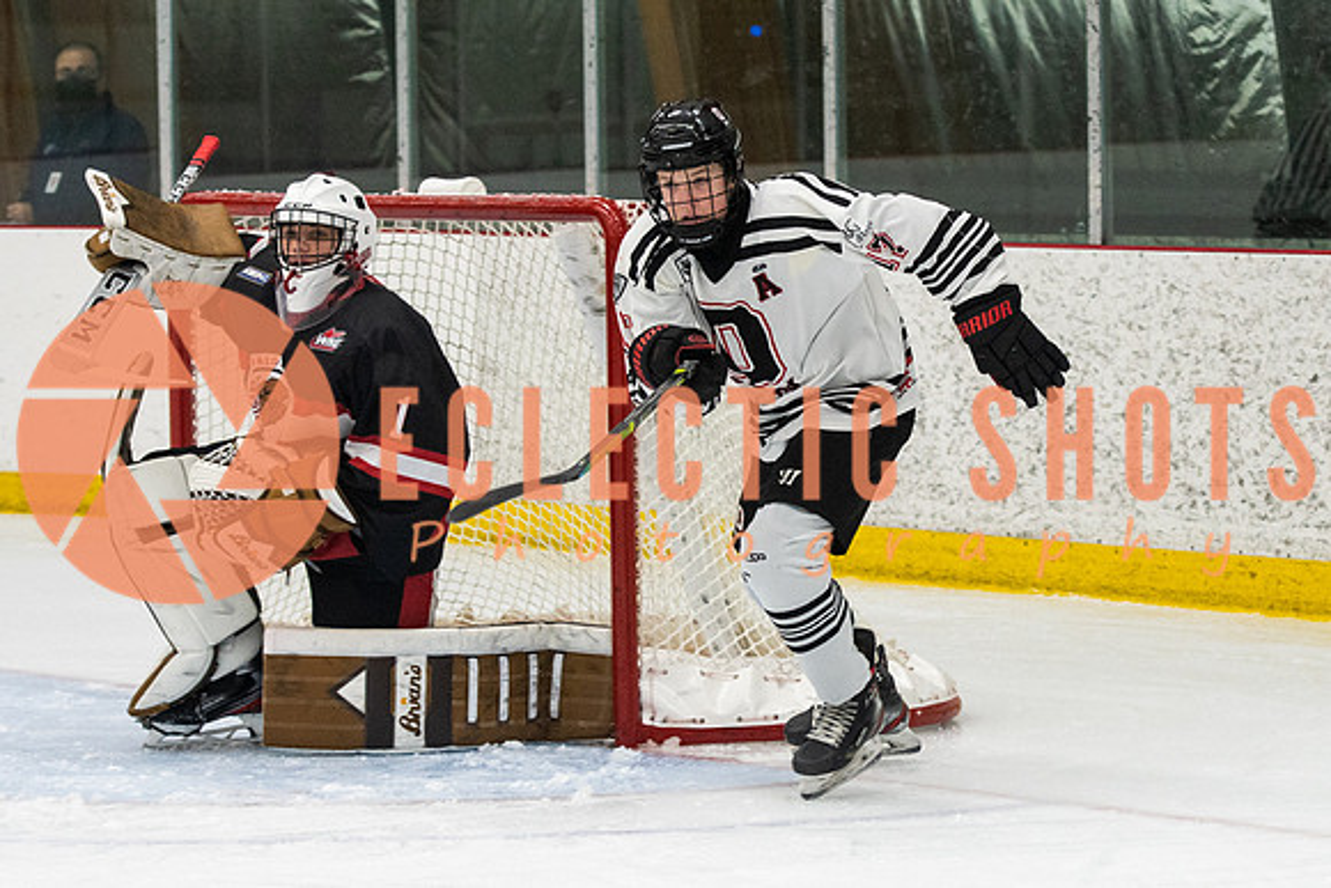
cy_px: 402
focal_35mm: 179
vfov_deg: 7.7
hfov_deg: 11.4
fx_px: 6636
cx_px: 899
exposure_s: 1/400
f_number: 2.8
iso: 1250
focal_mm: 85
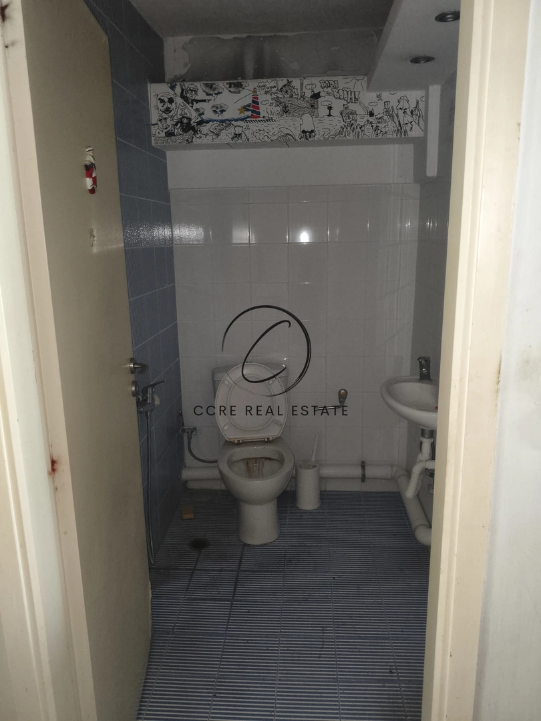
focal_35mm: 26
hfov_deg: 53.1
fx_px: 542
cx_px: 270
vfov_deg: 67.3
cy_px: 360
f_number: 1.5
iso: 2000
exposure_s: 1/25
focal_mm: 4.94
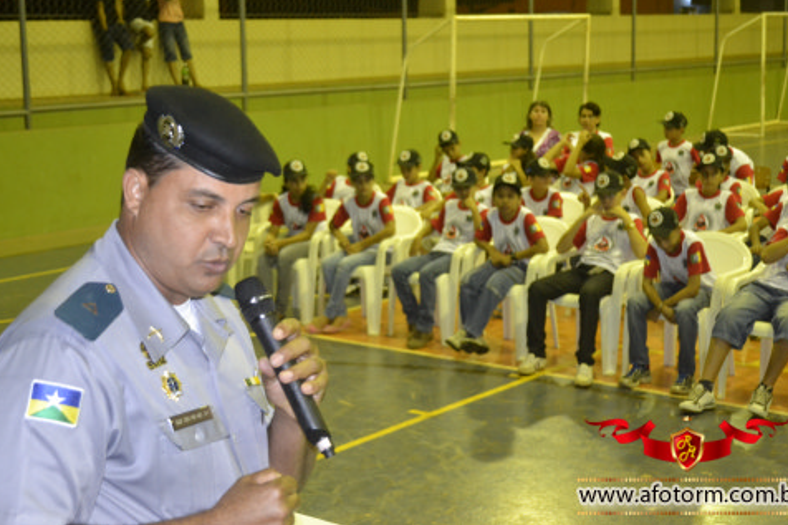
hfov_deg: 31.9
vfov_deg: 21.6
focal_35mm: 63
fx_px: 1378
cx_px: 404
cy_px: 254
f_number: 4.5
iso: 3200
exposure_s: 1/60
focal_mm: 40
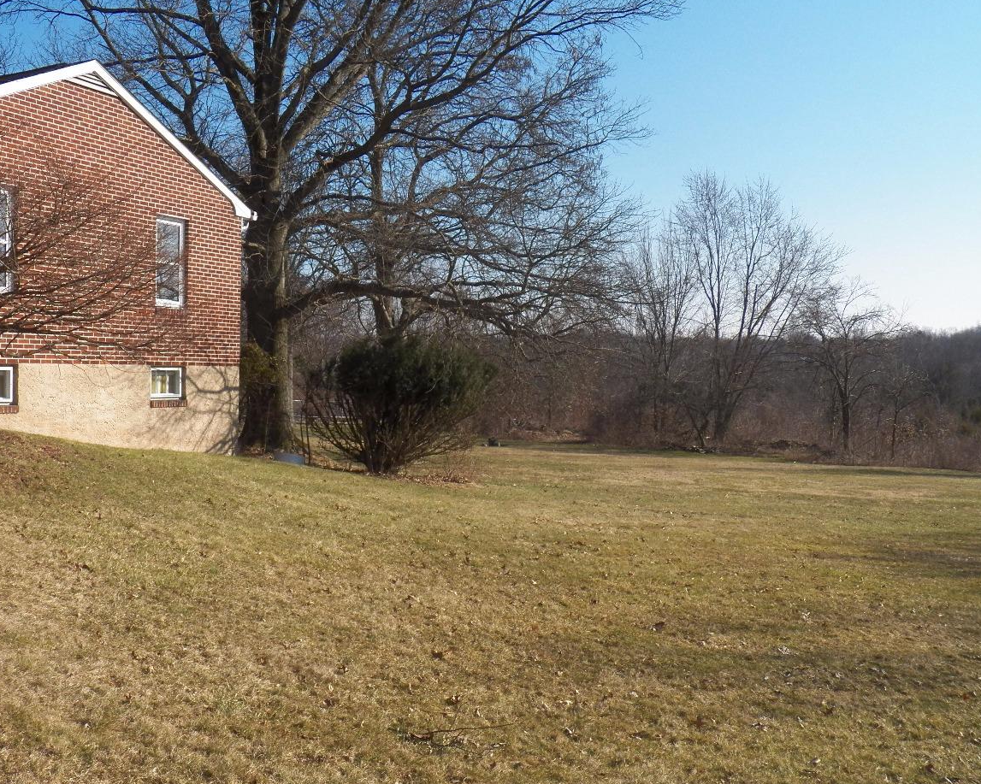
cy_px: 427
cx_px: 375
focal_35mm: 38
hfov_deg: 47.6
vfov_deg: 39.1
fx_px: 1103
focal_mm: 5.5
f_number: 4
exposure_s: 1/1000
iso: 125
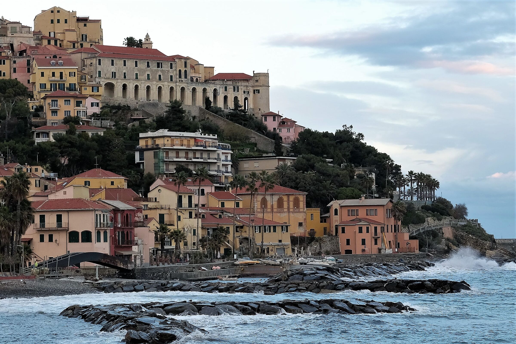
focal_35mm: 53
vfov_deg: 25.5
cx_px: 258
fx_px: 760
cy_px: 172
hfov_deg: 37.5
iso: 500
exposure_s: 1/52
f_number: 8
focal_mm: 35
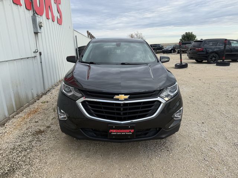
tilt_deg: -13.5
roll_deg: +2.4
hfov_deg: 71.6
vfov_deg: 56.8
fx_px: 165
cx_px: 119
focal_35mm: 24
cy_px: 89
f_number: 1.78
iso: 80
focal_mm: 6.76
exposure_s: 1/1361
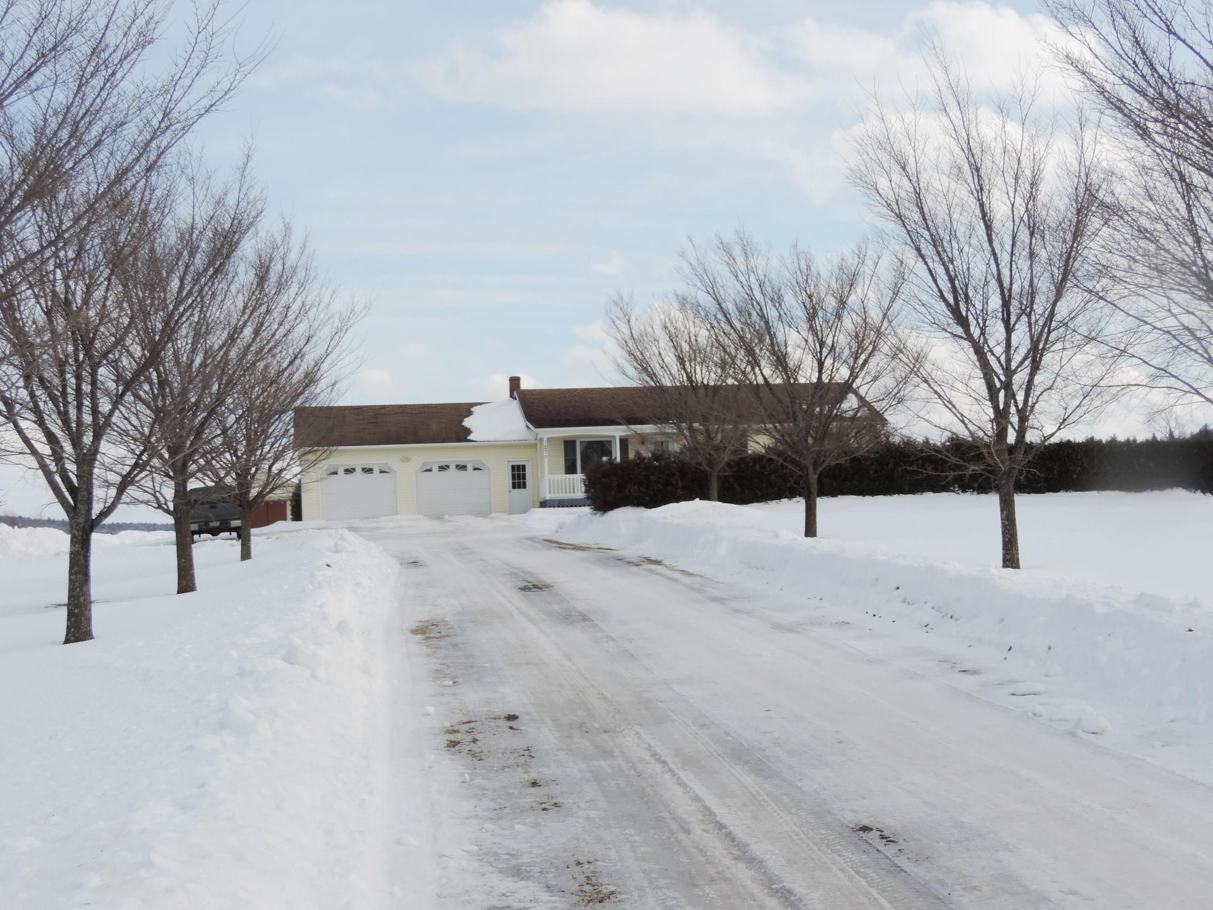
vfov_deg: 30.9
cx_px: 606
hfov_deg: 40.4
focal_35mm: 47
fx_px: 1647
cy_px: 455
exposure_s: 1/1250
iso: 80
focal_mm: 8.3
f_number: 3.5
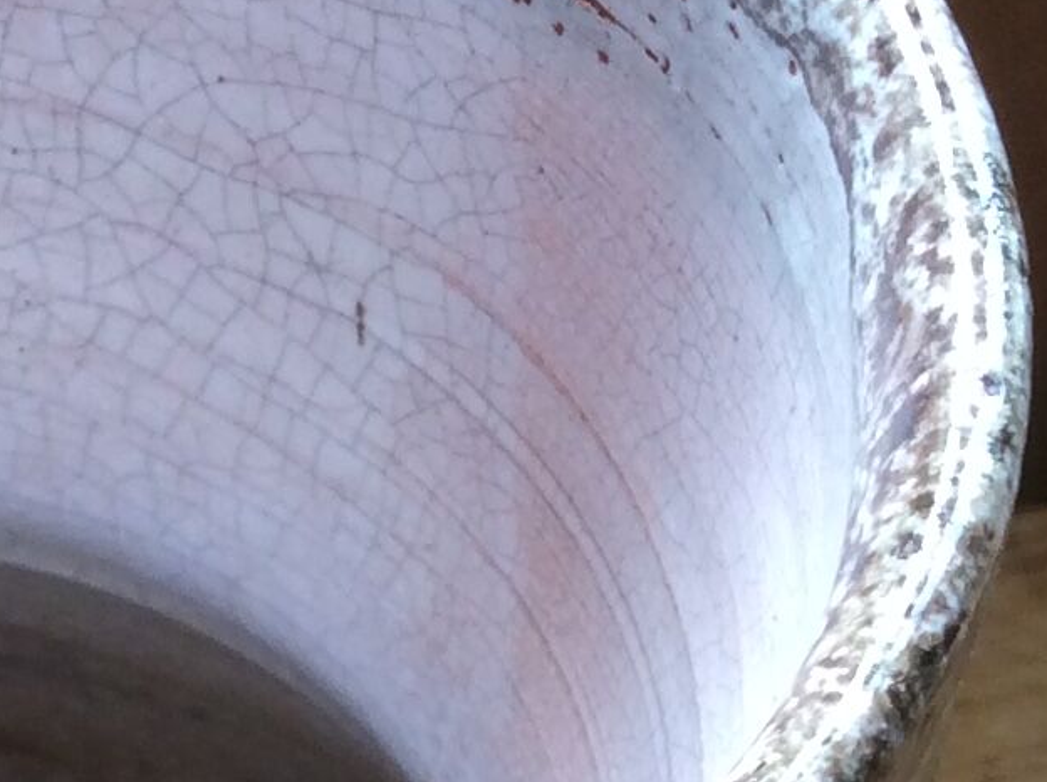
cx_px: -250
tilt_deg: -57.0
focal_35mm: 133
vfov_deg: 11.0
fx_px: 4017
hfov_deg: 14.3
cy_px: 799
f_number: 2.4
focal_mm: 3.3
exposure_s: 1/25
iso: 50
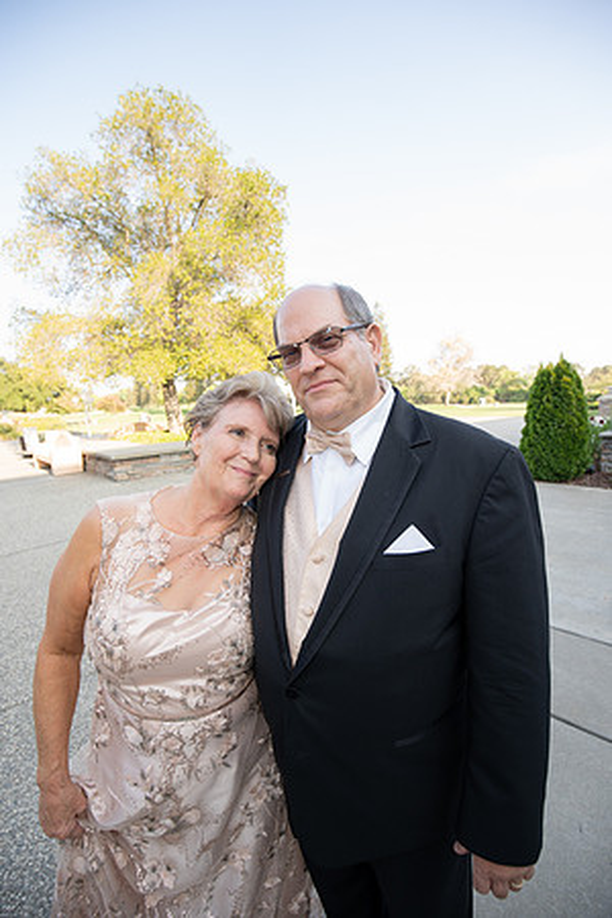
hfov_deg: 73.7
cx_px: 306
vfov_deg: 96.7
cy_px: 459
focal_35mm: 16
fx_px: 408
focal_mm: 16
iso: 320
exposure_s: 1/250
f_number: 5.6
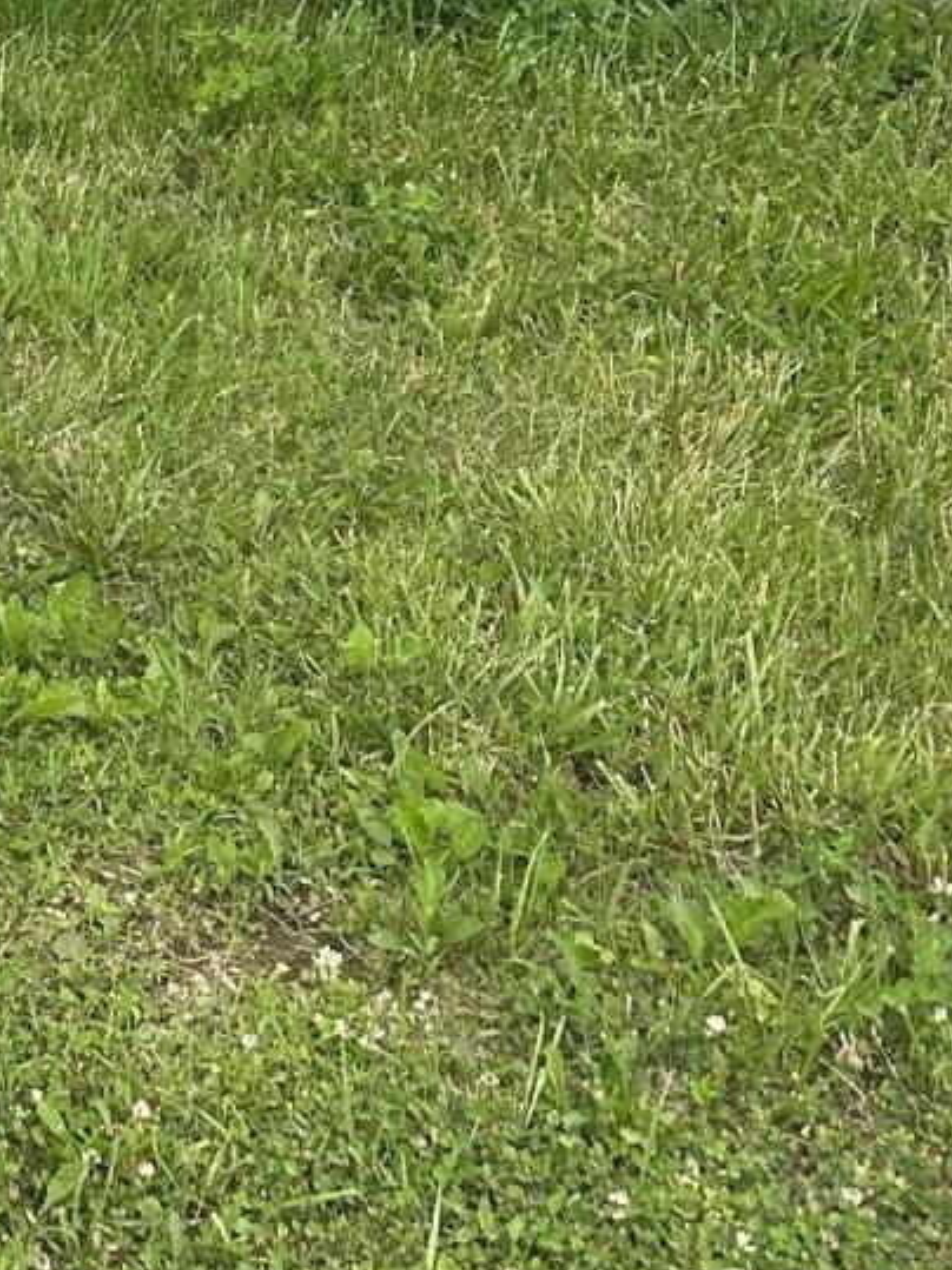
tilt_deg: -4.8
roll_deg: -0.8
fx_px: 3265
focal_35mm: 89
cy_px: -832
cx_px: -448
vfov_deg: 18.5
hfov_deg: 15.4
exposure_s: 1/1613
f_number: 1.78
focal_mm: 6.86
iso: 80
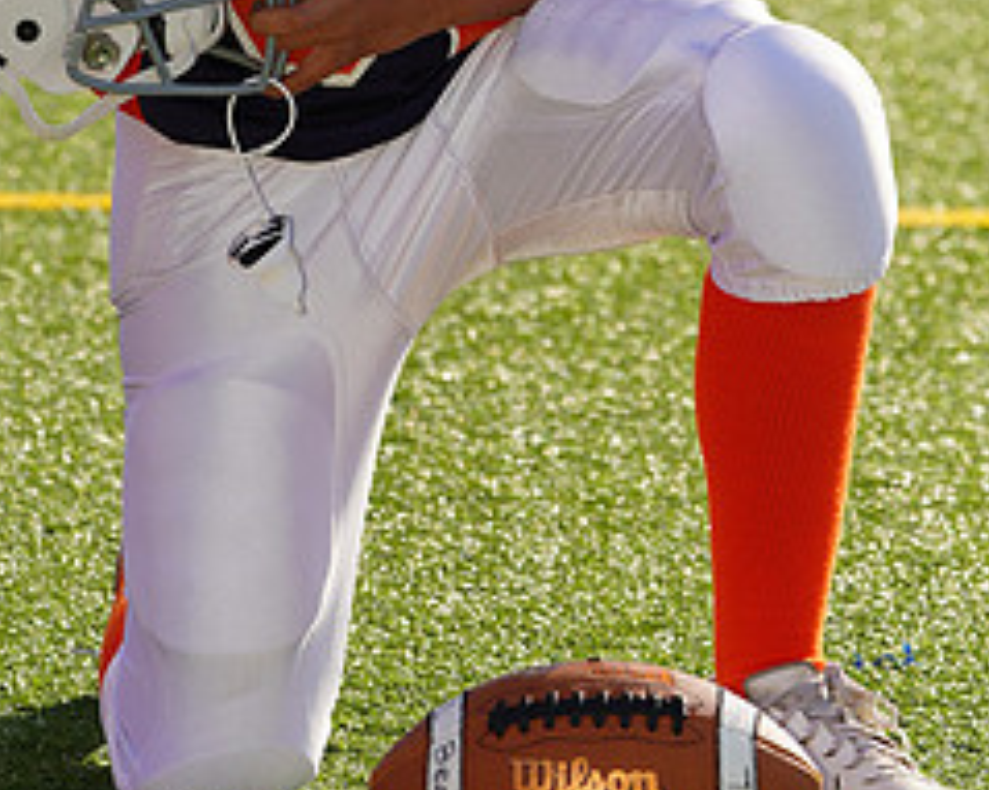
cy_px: -199
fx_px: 13927
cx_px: 430
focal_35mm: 476
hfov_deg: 4.1
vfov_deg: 3.2
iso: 100
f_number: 9
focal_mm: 209
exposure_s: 1/250
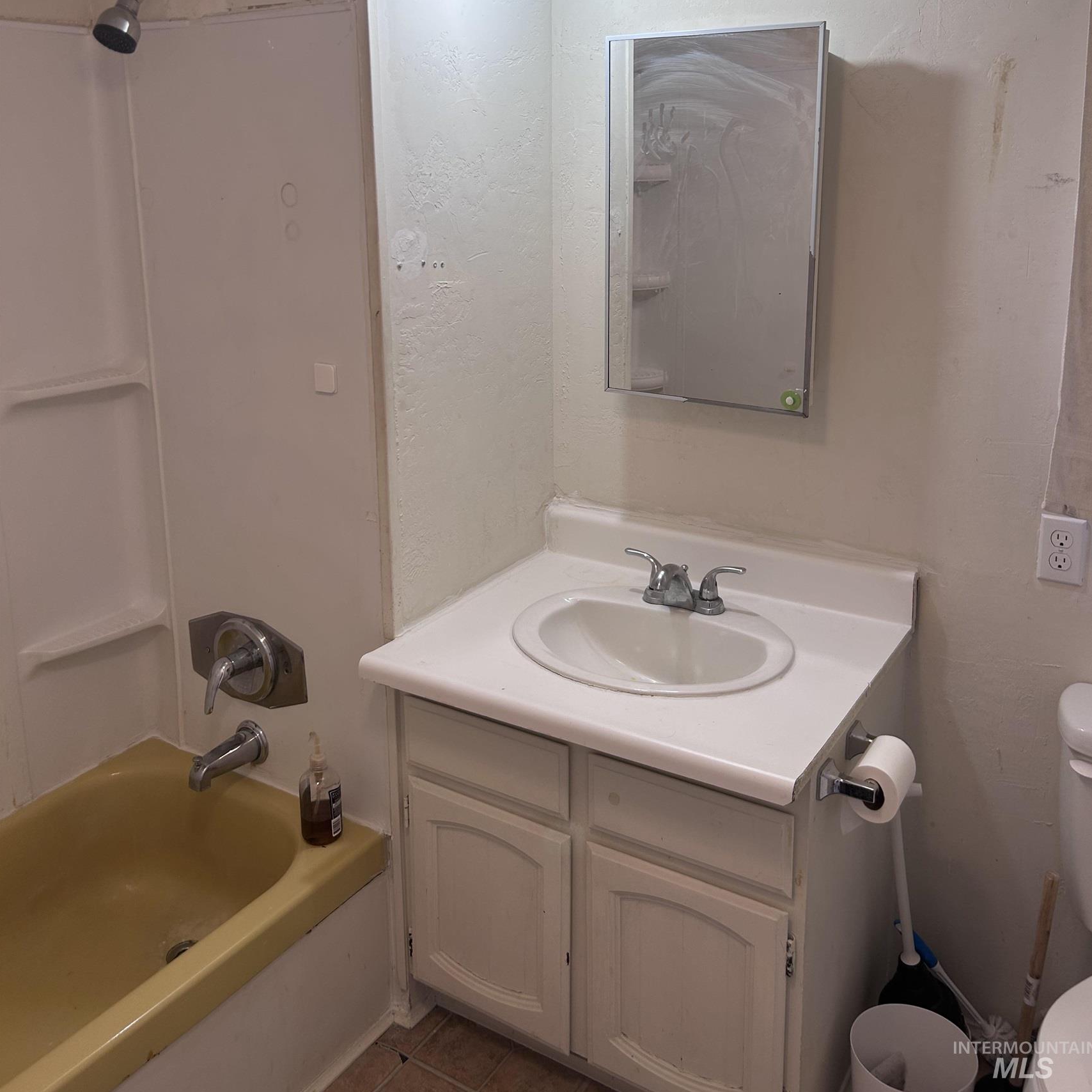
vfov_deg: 51.7
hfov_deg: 52.5
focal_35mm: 31
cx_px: 549
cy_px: 378
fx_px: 1106
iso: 40
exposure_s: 1/161
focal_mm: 5.7
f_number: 1.5
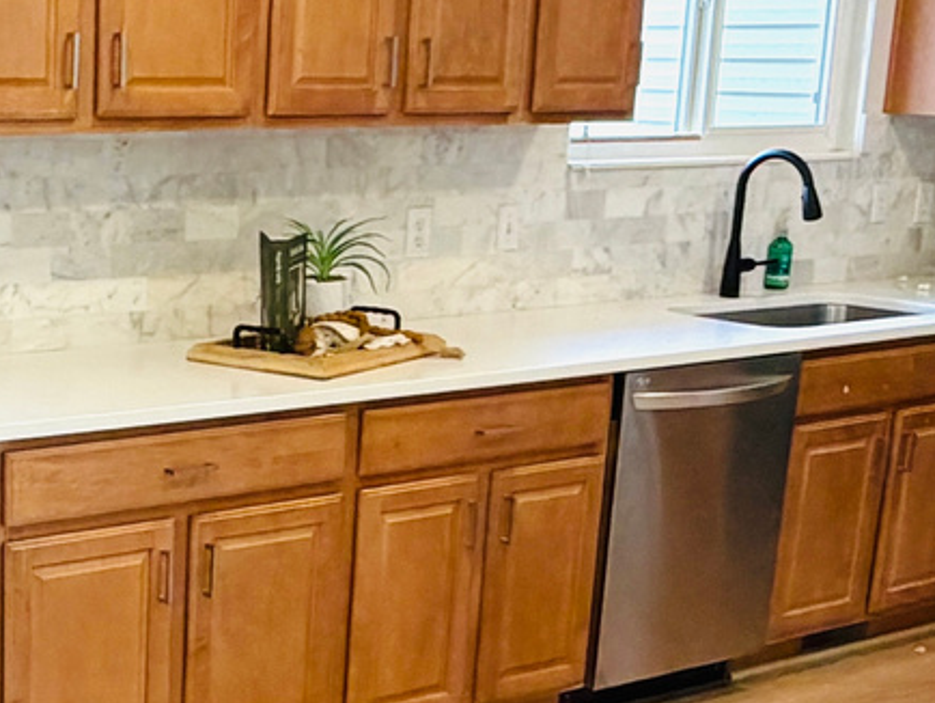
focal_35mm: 66
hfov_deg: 28.1
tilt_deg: -13.9
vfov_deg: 22.1
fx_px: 1784
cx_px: 67
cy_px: 535
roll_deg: +0.0
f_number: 2.2
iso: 200
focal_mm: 2.22
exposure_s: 1/120
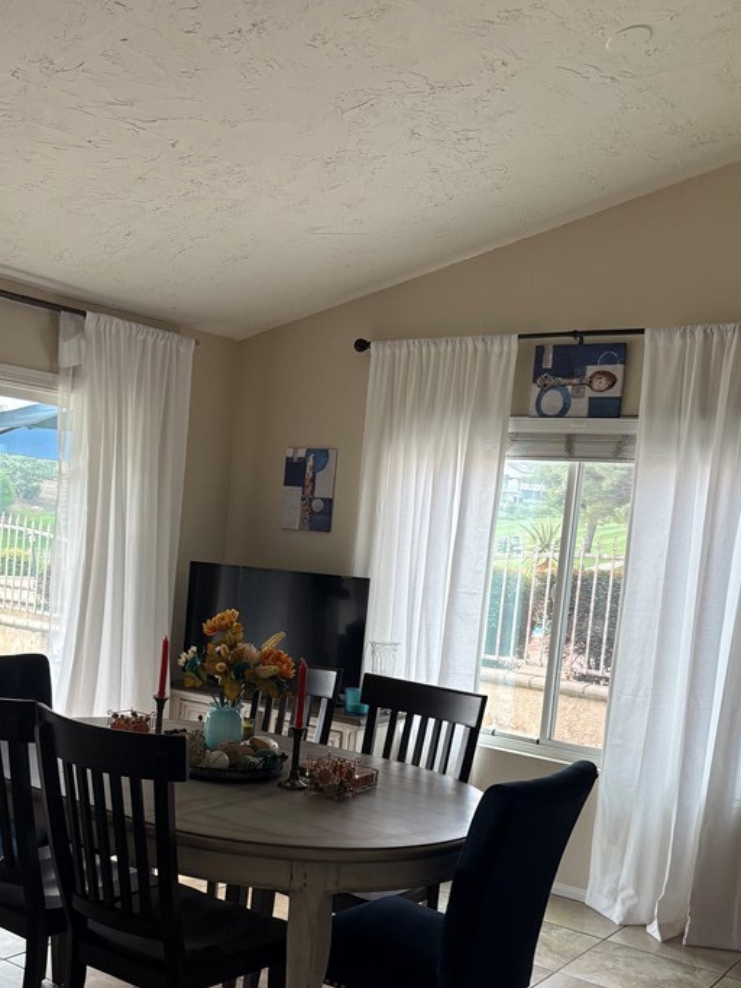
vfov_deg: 47.2
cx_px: 294
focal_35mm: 39
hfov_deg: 36.7
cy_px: 647
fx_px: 1113
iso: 64
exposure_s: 1/120
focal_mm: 5.96
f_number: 1.6
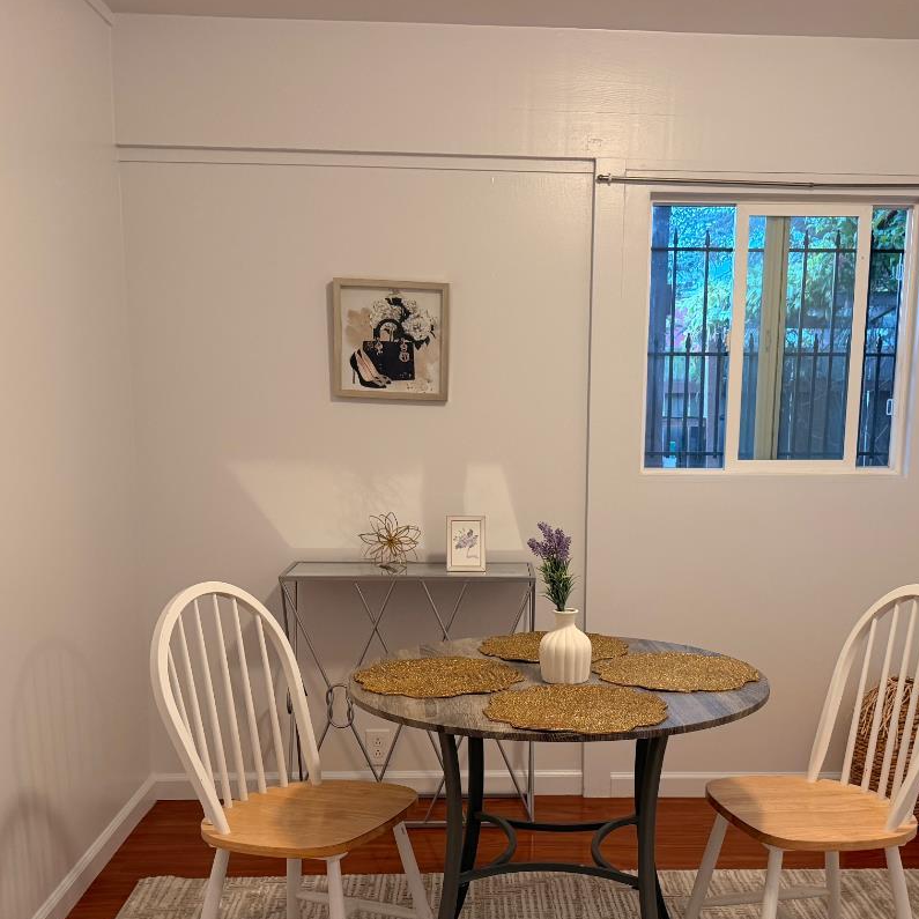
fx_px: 1201
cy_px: 625
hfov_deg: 41.7
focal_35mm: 40
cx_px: 534
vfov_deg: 41.2
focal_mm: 6.76
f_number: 1.78
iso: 250
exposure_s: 1/60
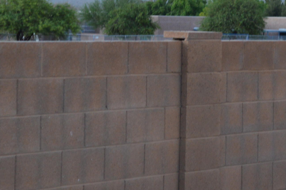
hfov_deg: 10.7
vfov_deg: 7.1
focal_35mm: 192
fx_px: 1525
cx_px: 147
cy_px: -9
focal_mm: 55
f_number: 5.6
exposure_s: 1/15
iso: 800
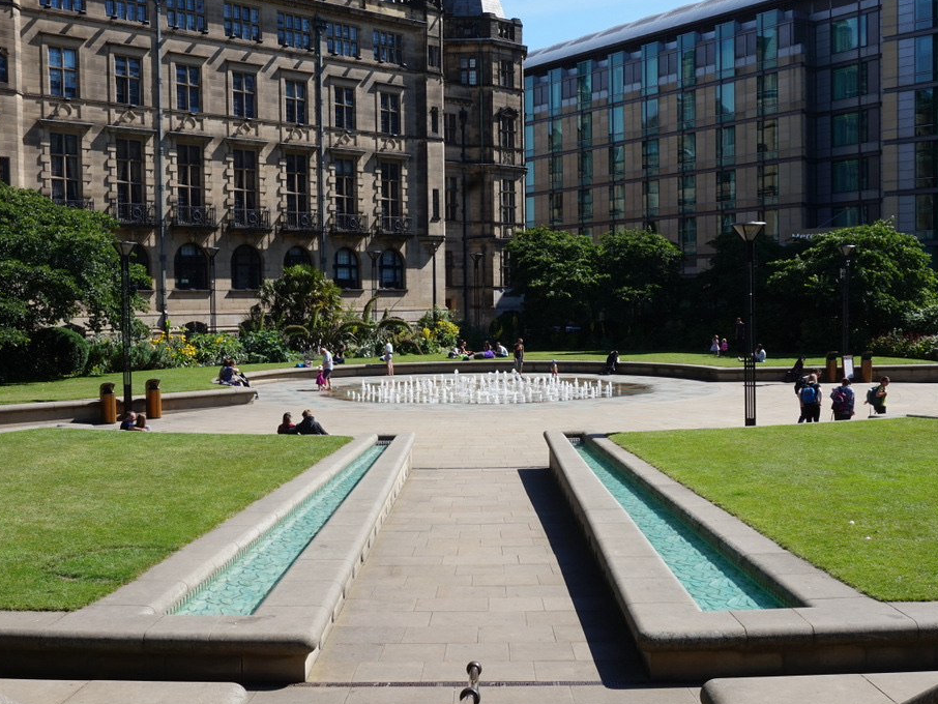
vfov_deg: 34.4
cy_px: 350
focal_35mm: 42
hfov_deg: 44.8
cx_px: 477
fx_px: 1138
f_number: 13
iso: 100
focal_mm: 22
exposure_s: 1/80
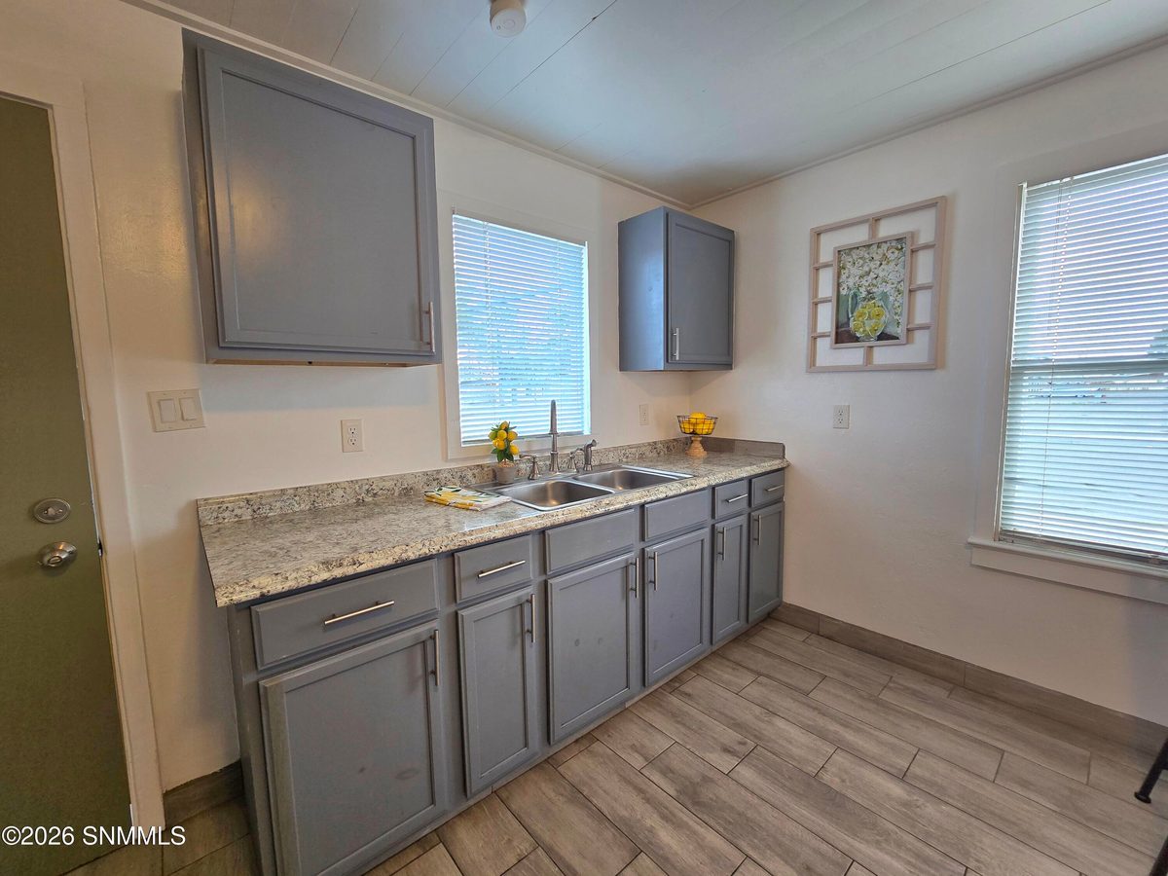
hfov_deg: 106.2
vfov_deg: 89.9
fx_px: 439
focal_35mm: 13
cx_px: 584
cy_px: 438
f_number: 2.2
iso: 100
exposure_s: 1/60.2
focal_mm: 2.2
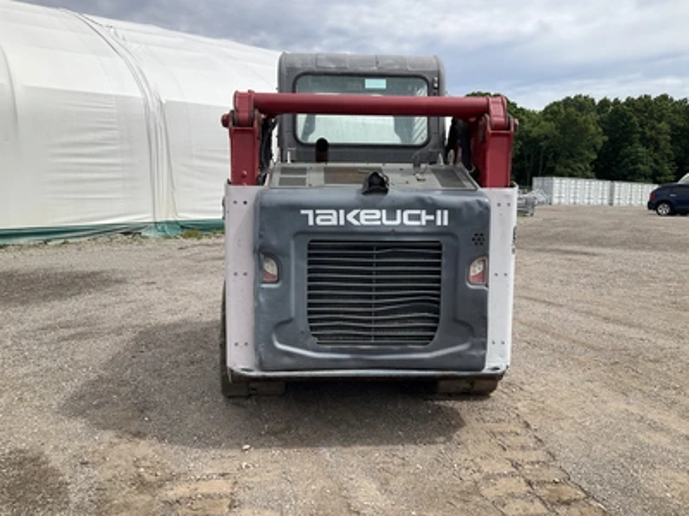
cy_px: 258
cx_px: 344
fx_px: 577
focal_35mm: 29
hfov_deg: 61.7
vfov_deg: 48.2
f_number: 1.8
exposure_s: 1/2427
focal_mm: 3
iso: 25
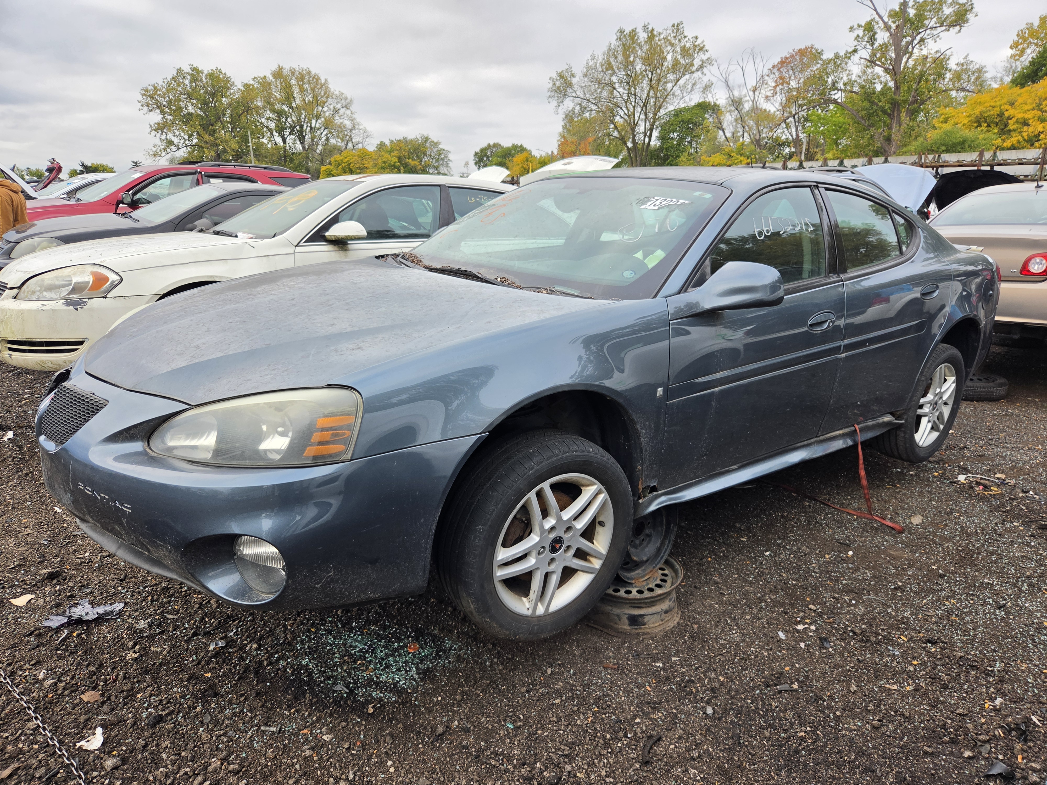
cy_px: 392
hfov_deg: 73.9
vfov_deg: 58.9
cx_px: 524
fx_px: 696
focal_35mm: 23
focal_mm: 5.4
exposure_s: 1/554
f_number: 1.8
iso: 80
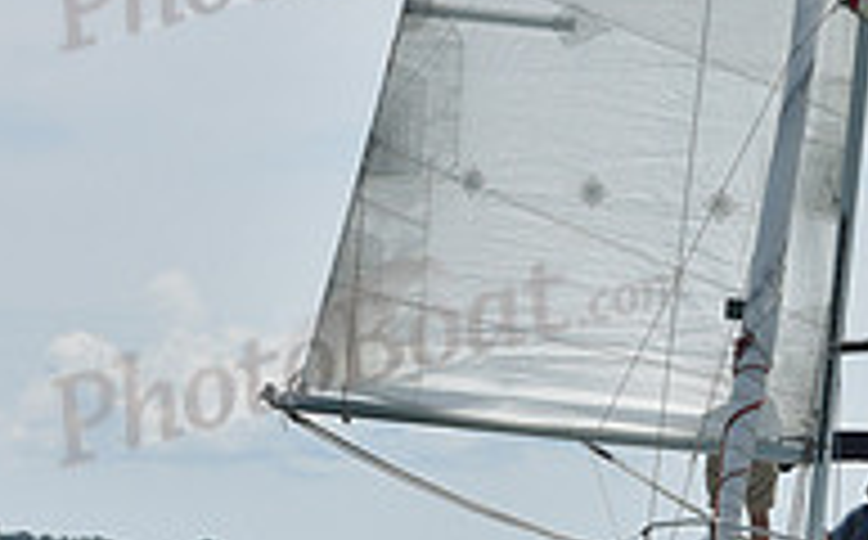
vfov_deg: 4.2
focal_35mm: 313
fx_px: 7394
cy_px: 520
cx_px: 922
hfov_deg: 6.7
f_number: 11
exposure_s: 1/1000
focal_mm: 102
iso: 320
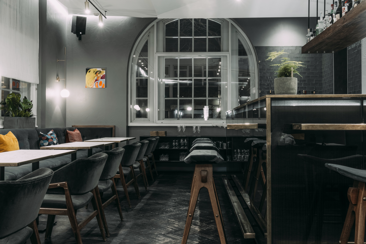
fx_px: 356
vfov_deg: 37.9
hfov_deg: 54.4
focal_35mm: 35
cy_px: 122
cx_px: 183
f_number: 16
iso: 100
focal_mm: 35
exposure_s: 20
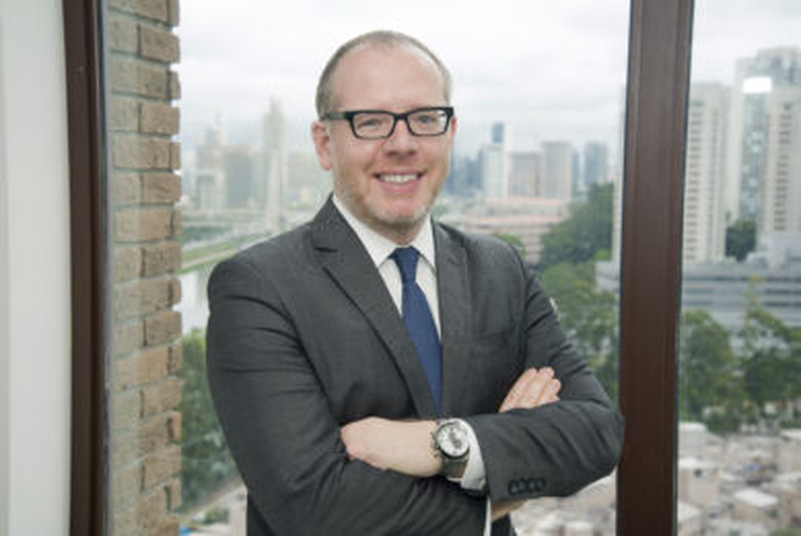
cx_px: 400
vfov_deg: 24.7
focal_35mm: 55
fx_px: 1225
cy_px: 268
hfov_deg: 36.2
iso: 400
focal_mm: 55
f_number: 6.3
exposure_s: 1/200
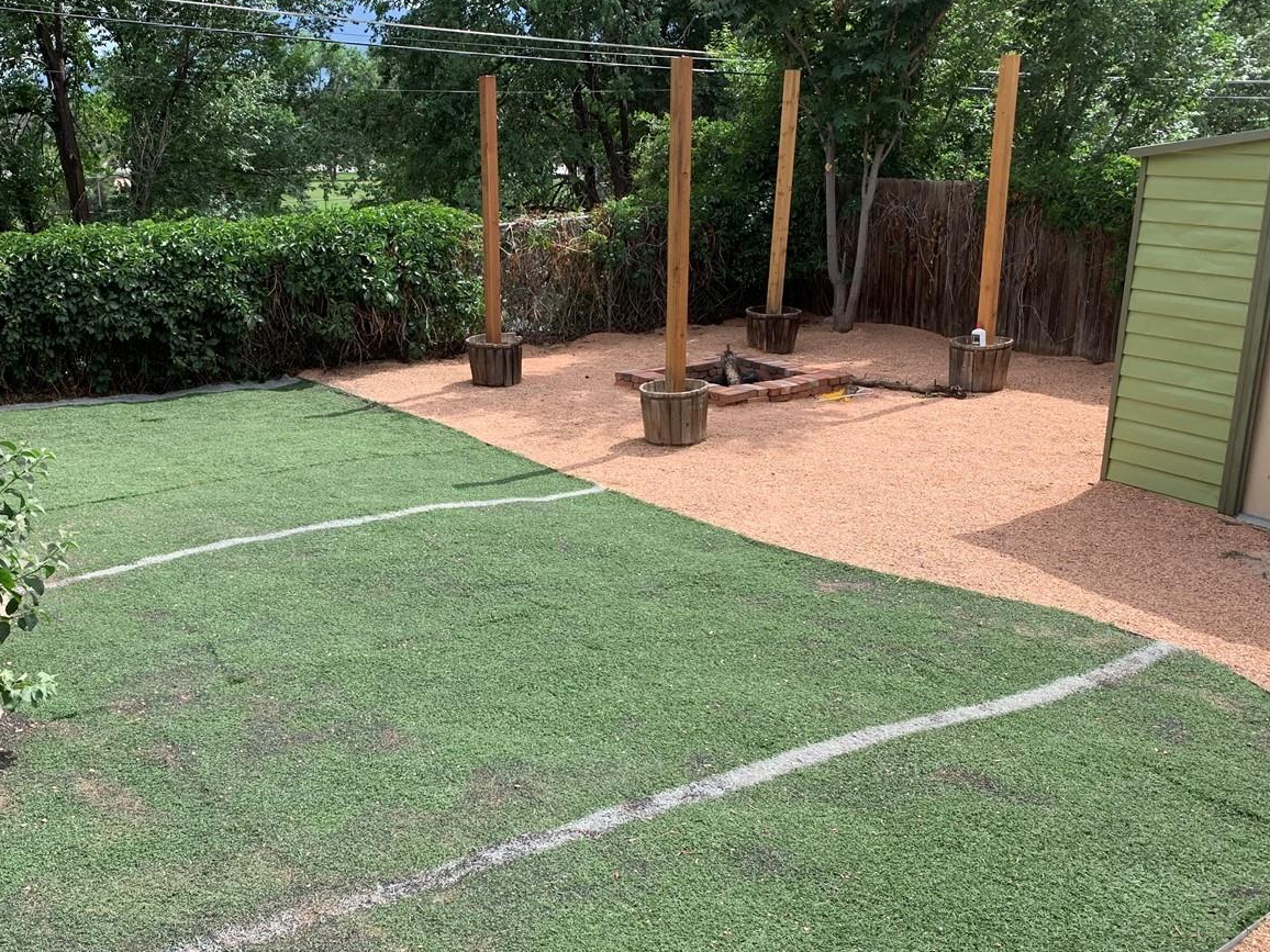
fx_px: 1321
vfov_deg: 39.6
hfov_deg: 50.5
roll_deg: +1.5
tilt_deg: -17.8
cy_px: 507
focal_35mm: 36
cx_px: 435
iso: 25
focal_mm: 4.25
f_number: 1.8
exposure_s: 1/1149
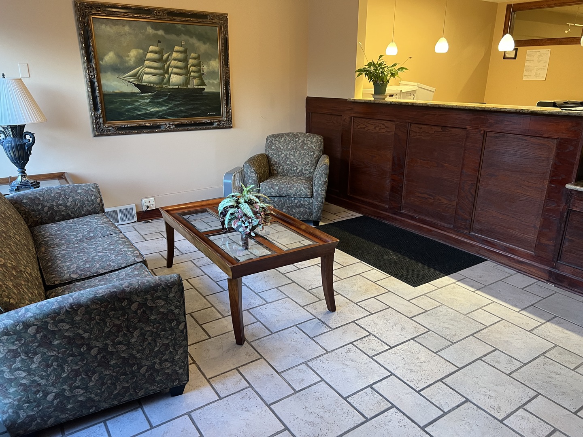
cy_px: 218
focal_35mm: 26
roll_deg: +0.2
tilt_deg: -19.0
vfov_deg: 53.1
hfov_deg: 67.3
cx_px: 292
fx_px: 438
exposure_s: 1/60
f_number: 1.5
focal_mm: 5.7
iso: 320
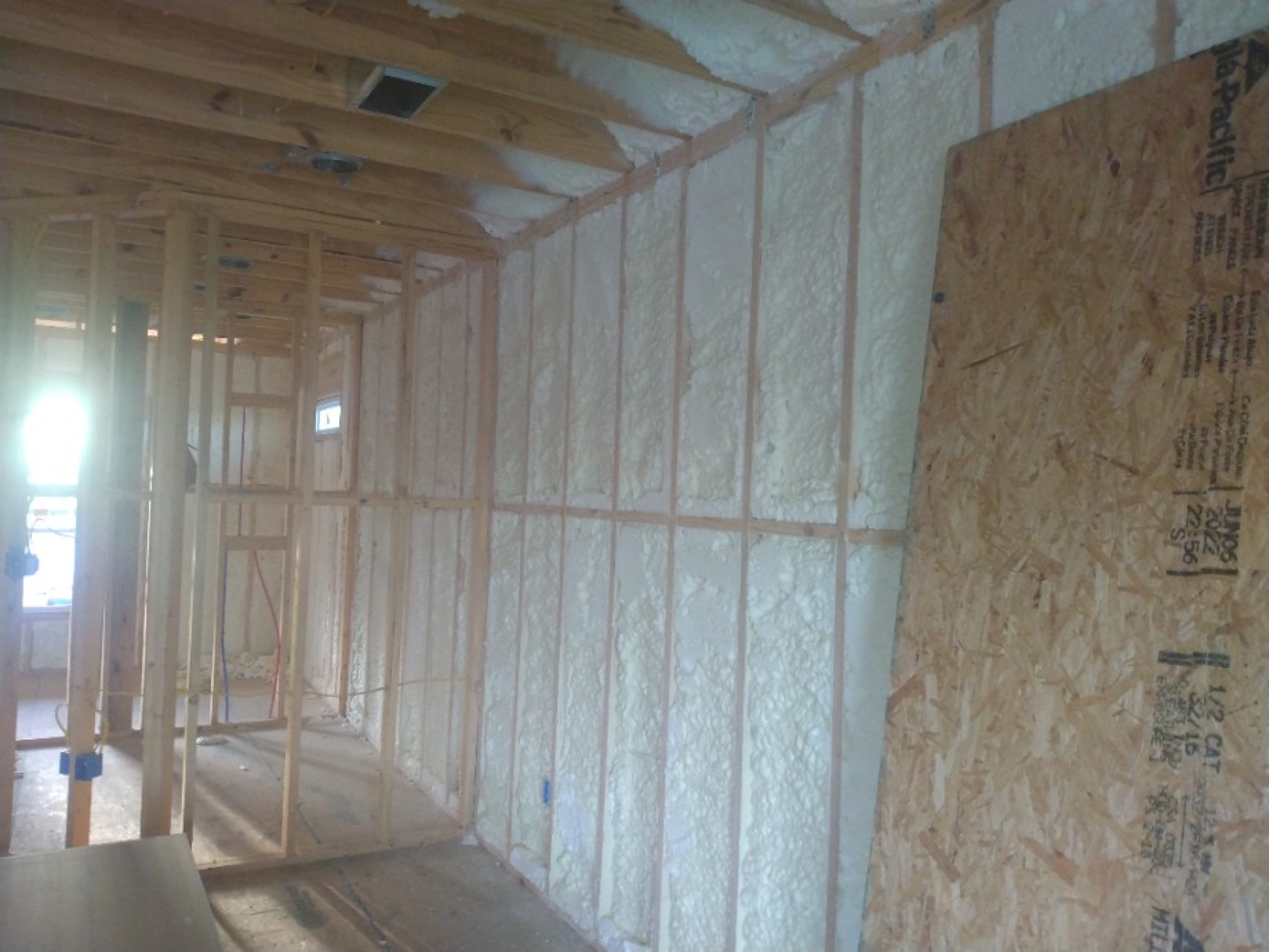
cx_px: 634
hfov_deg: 81.7
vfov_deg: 66.0
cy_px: 476
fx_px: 733
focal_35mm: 20
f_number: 2
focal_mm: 3.54
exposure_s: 1/30
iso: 447
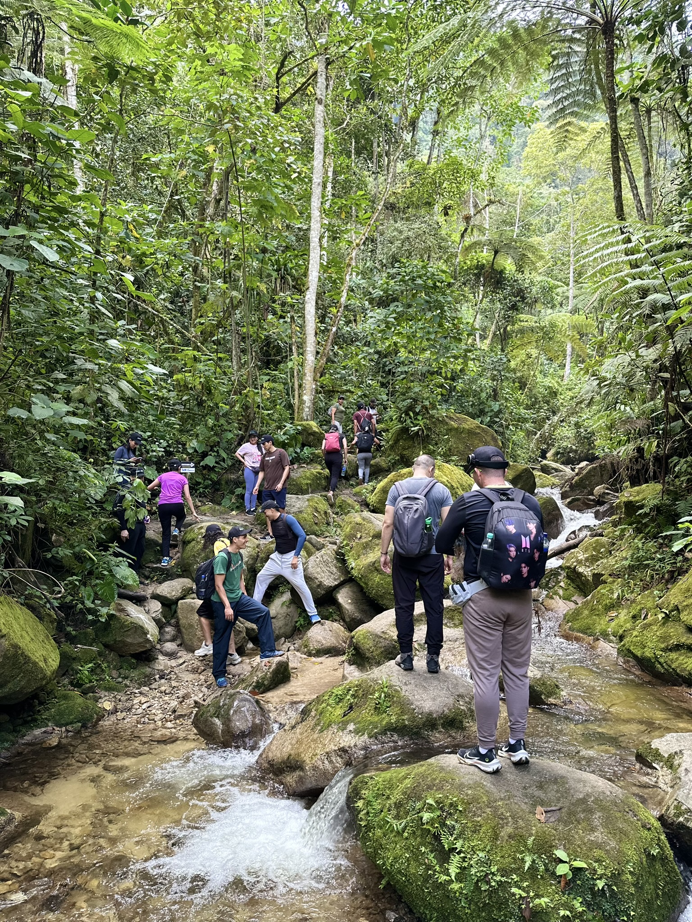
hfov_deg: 56.8
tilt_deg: +3.4
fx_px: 640
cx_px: 346
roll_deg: -1.2
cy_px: 461
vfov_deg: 71.6
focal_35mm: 24
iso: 160
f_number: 1.78
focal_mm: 6.86
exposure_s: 1/121
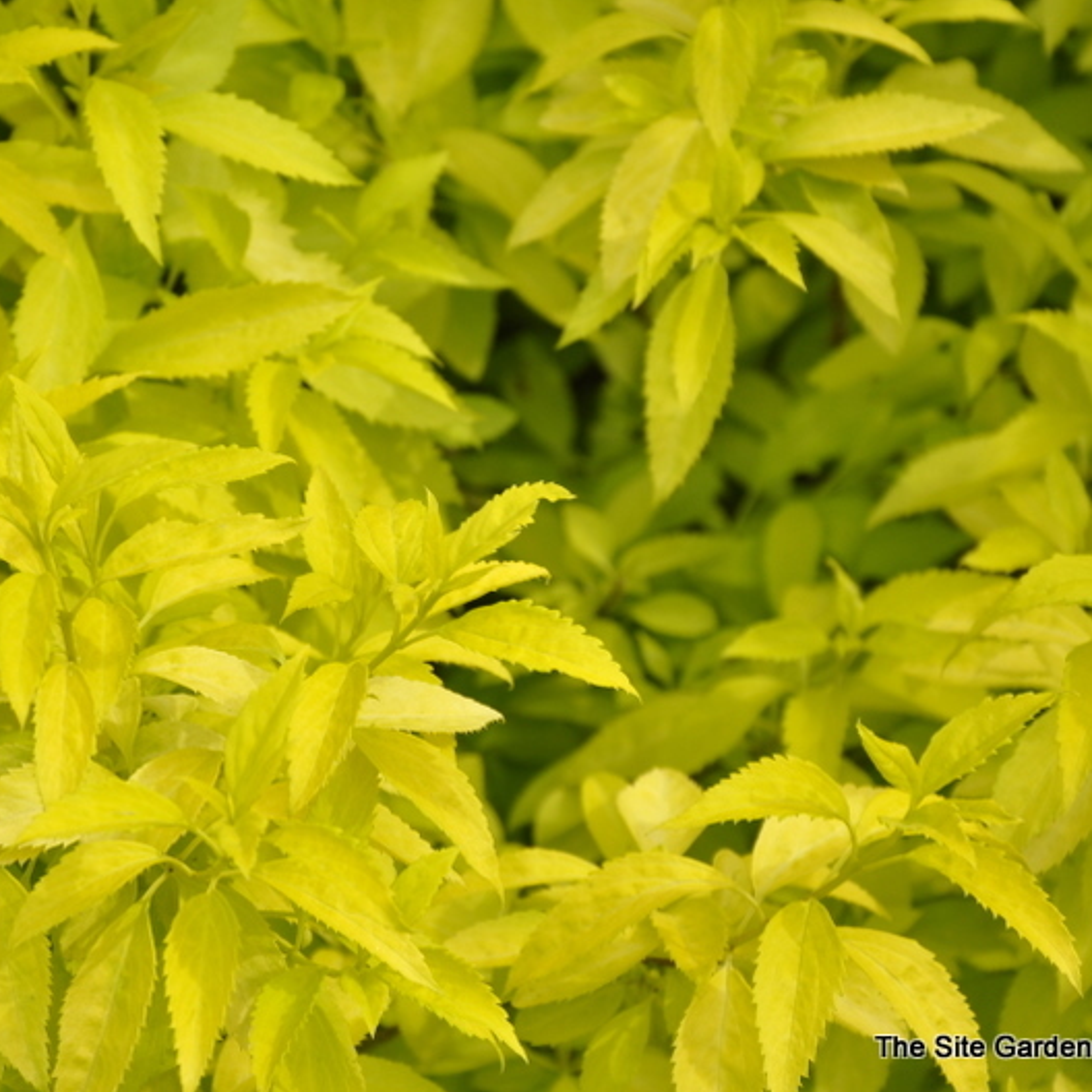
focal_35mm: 203
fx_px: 7232
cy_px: 548
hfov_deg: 8.6
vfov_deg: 8.6
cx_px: 333
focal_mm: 105
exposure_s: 1/250
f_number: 8
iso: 200
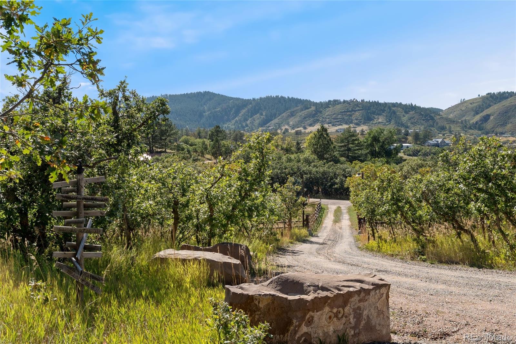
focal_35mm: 33
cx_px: 258
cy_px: 172
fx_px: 473
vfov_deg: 40.0
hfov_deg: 57.2
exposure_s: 1/50
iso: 400
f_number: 9
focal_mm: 22.6
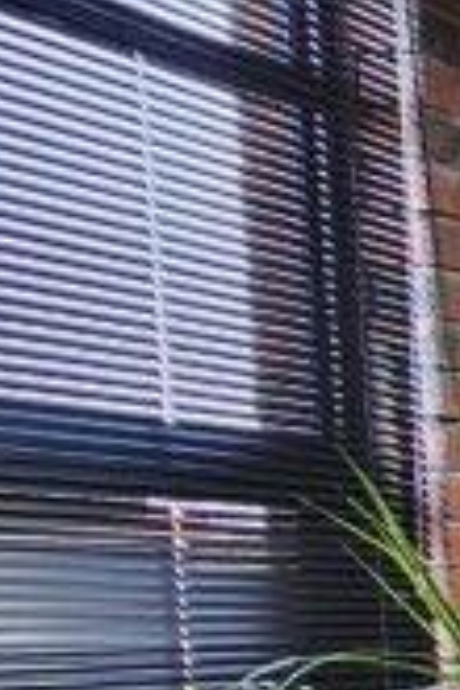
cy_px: 803
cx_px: 1577
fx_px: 1610
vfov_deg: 22.5
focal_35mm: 84
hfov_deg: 9.7
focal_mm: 2.2
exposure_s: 1/50
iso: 160
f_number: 2.2
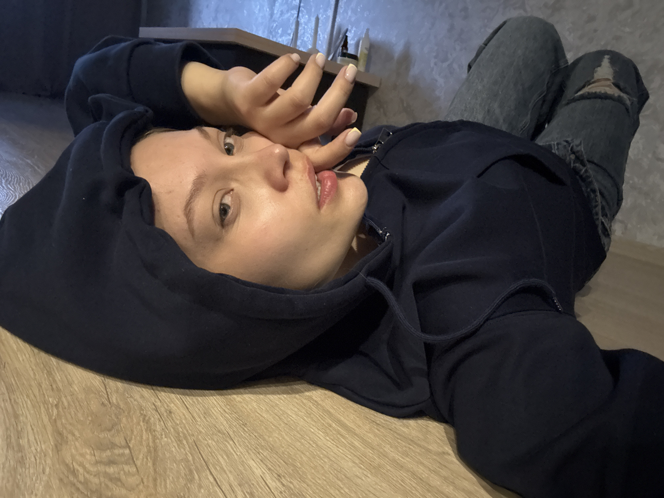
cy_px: 249
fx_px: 441
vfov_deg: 58.9
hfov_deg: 73.9
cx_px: 332
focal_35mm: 23
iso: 640
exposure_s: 1/28
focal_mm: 2.69
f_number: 1.9
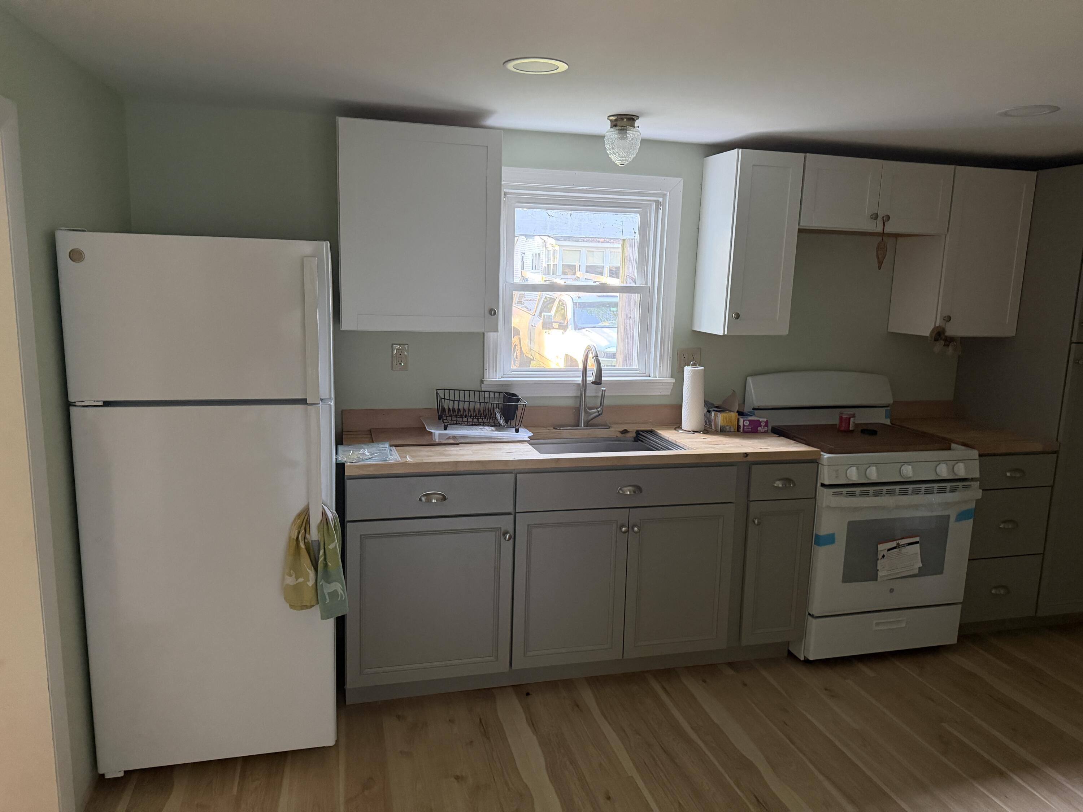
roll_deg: -1.2
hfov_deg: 71.6
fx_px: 751
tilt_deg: -9.9
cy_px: 406
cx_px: 542
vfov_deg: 56.8
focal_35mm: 24
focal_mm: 6.76
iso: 800
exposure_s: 1/41
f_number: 1.78
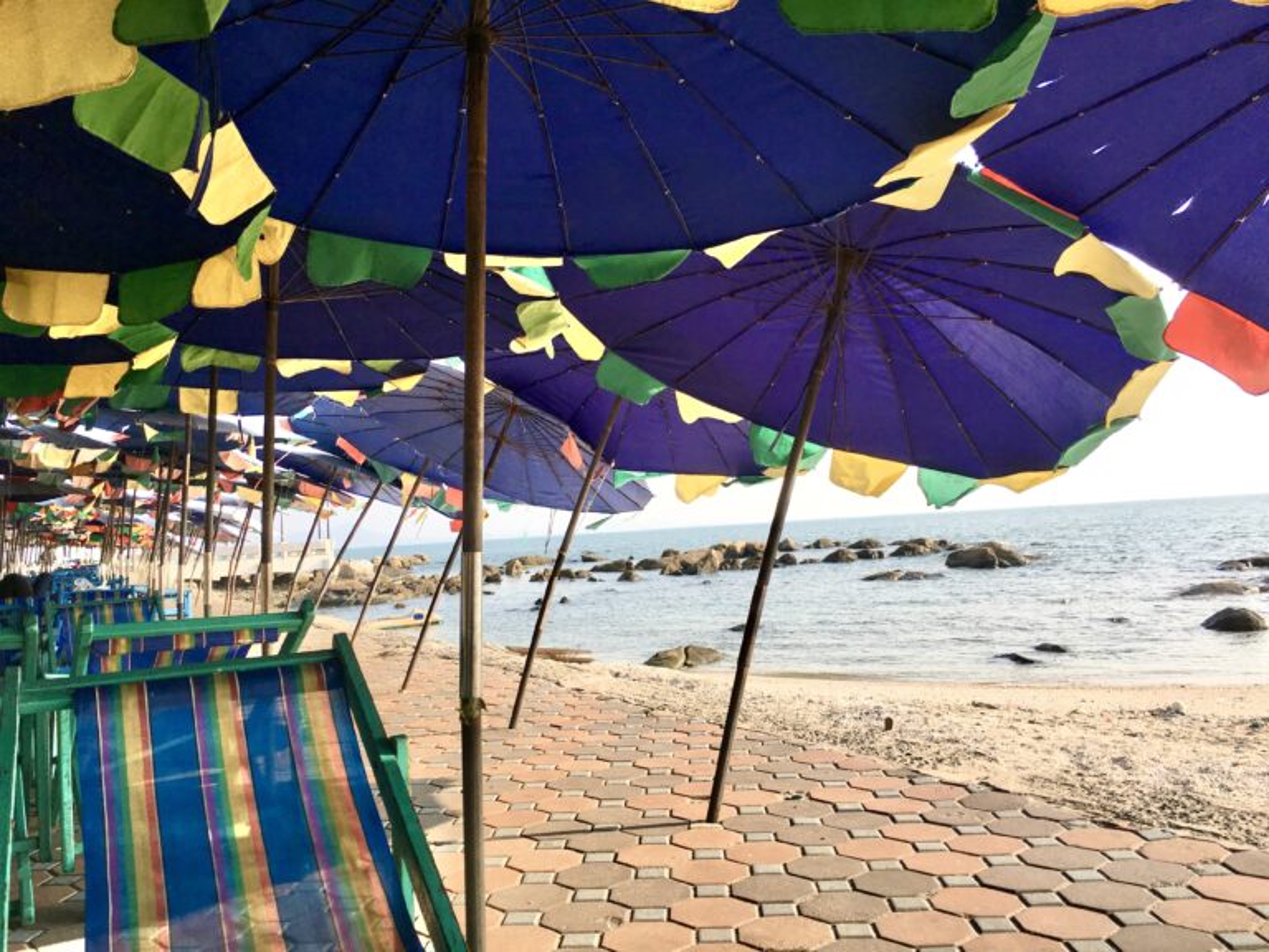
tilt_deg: +2.7
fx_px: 1063
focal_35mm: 29
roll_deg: +4.4
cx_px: 634
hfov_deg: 61.7
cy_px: 476
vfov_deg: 48.2
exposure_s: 1/732
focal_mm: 4.15
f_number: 2.2
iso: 25
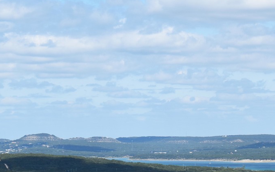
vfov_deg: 6.5
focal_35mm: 202
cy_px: 54
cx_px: 310
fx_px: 1515
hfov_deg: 10.2
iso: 200
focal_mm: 55
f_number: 11
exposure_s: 1/500
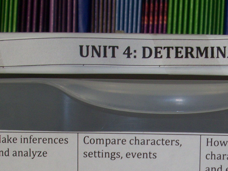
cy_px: 191
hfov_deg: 21.6
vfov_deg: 15.9
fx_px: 593
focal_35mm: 90
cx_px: 169
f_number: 3.1
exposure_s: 1/30
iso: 80
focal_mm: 6.3
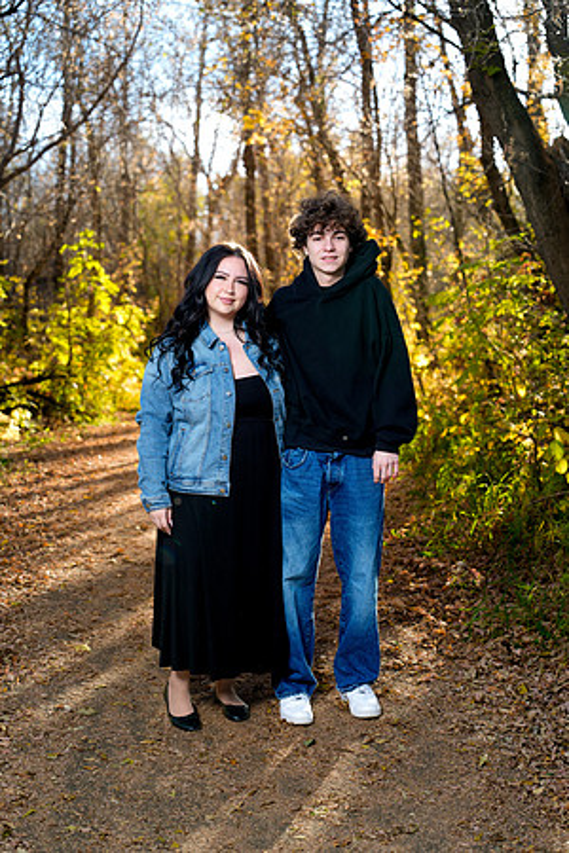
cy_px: 426
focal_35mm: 50
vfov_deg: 39.6
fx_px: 1185
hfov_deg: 27.0
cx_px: 284
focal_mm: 50
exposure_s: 1/160
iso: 400
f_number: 3.2
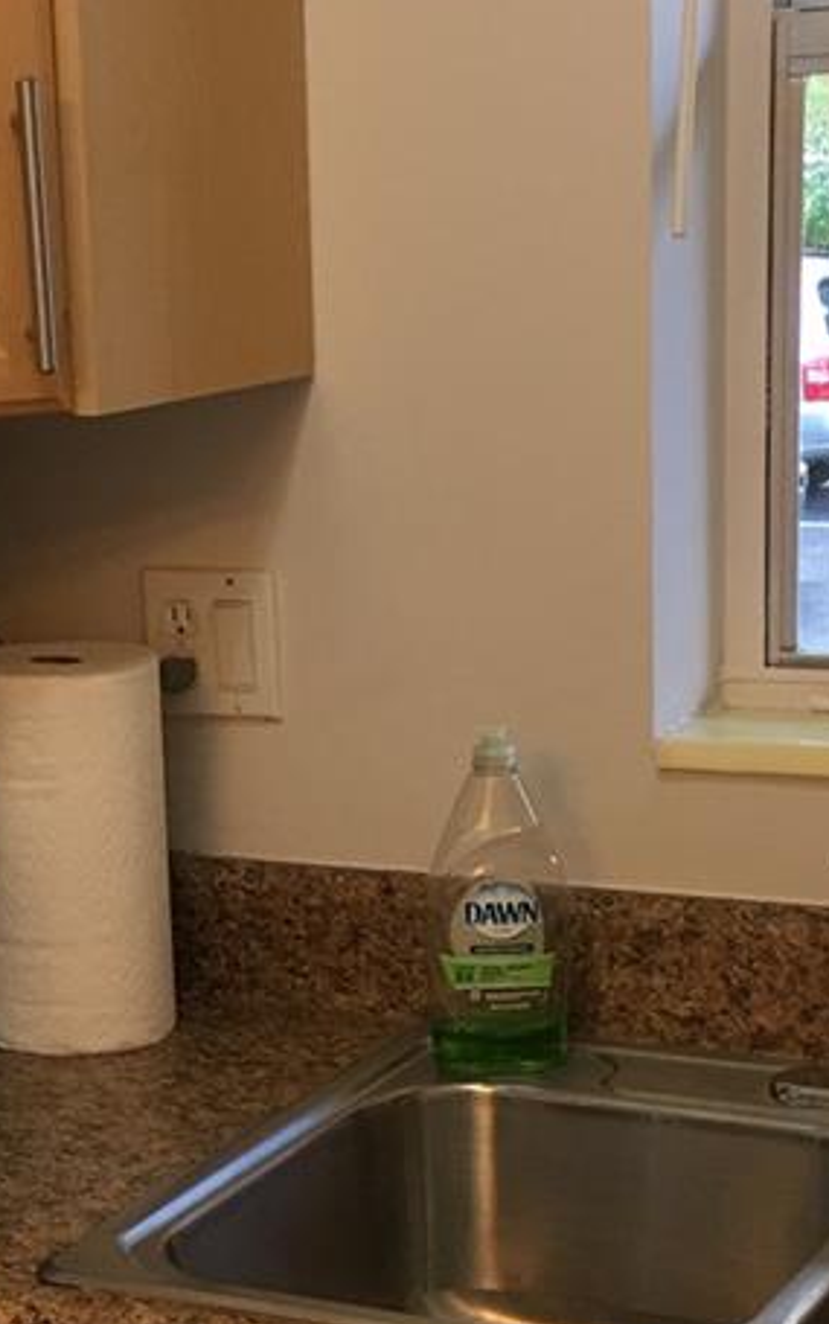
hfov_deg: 16.0
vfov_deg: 25.2
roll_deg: +3.3
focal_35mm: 81
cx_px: 154
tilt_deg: -15.2
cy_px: 1013
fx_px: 2923
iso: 40
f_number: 2.2
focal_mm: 4.15
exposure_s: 1/15
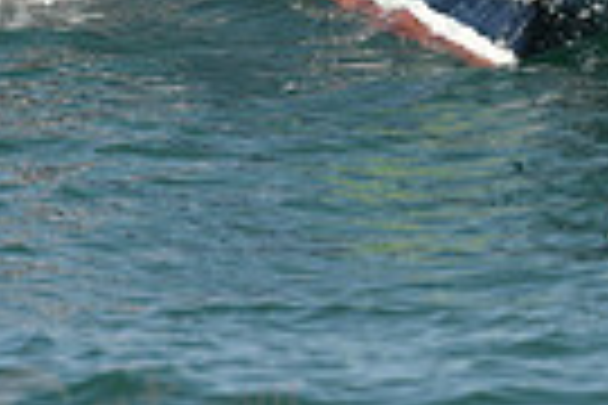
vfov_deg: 0.8
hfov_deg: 1.2
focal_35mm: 1716
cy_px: -295
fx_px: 28979
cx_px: 536
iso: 250
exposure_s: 1/1250
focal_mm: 400
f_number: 6.3
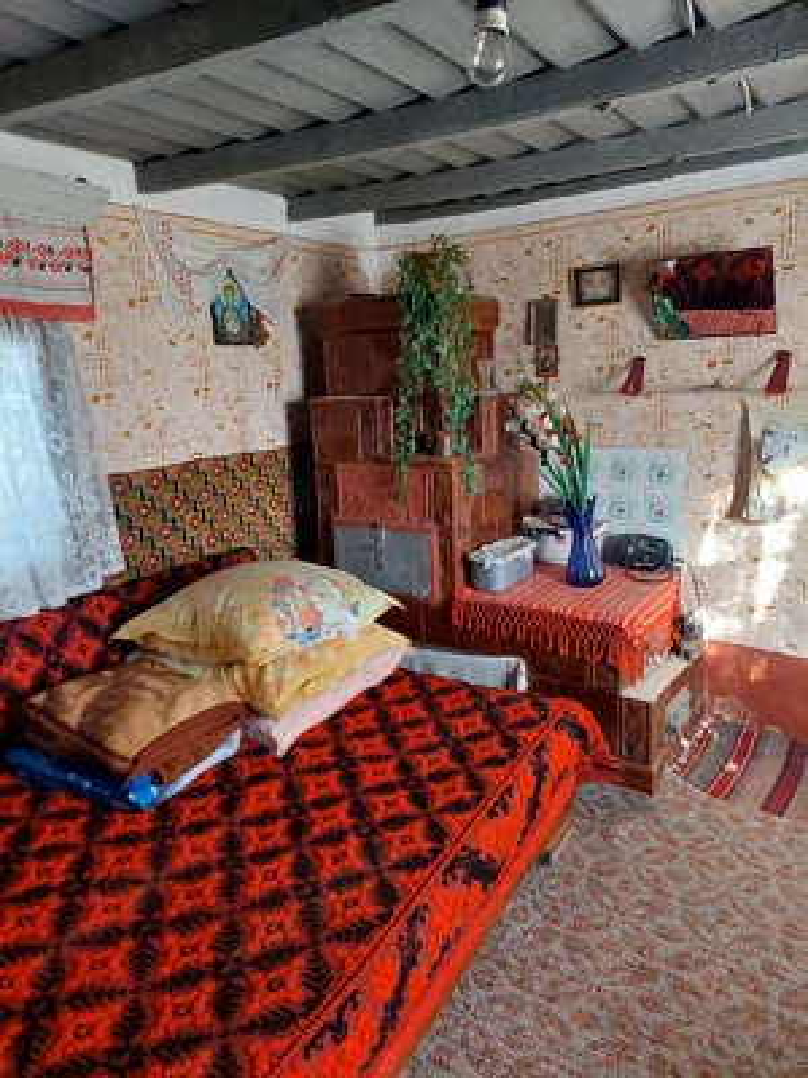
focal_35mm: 24
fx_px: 747
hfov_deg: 56.8
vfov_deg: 71.6
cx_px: 404
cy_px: 539
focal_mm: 5.23
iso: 500
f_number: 1.8
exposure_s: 1/25
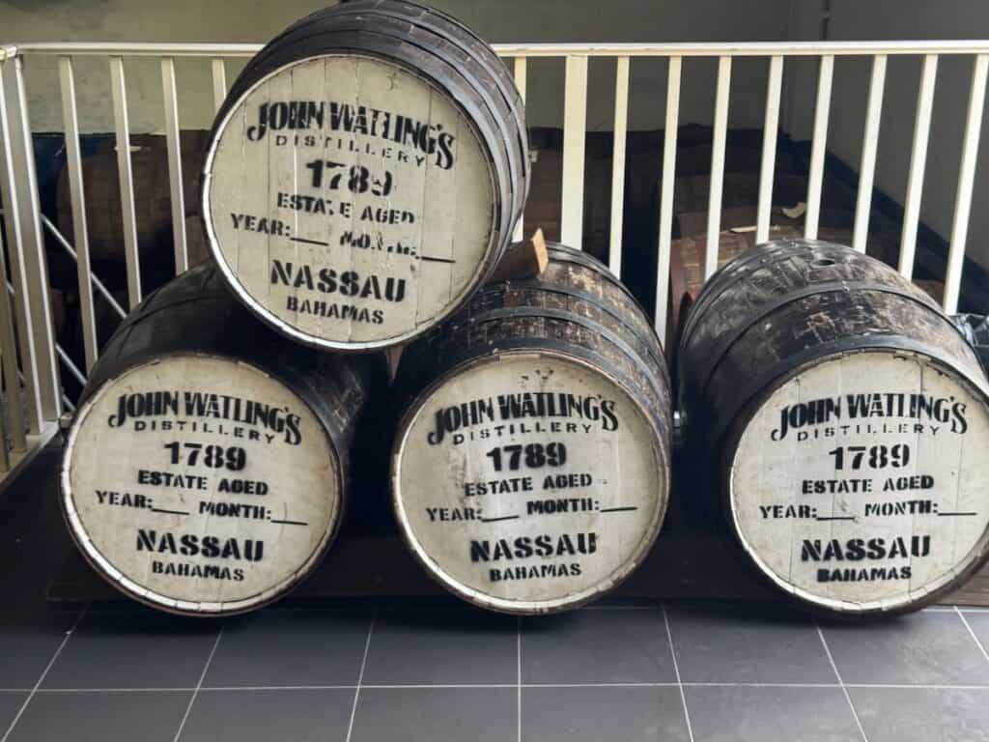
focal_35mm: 48
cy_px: 371
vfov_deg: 30.3
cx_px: 494
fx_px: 1371
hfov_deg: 39.7
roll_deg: +0.8
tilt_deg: -16.3
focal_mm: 6.76
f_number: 1.78
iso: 100
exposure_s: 1/60
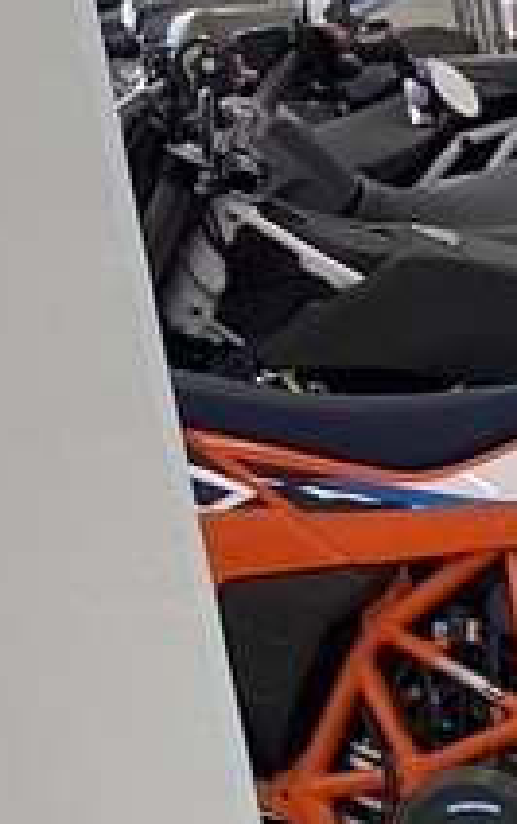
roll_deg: +0.8
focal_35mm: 187
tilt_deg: -22.2
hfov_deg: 5.8
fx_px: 4204
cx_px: 2216
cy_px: 1562
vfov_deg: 10.4
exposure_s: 1/100
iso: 80
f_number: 1.8
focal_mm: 4.25
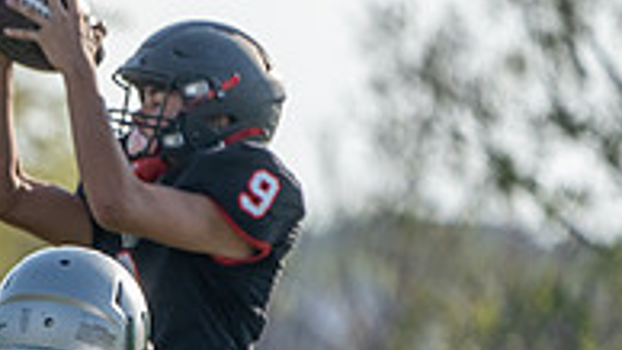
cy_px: 580
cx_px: -462
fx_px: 25244
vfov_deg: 0.8
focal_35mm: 1531
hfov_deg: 1.4
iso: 400
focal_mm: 400
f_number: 5.6
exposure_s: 1/1250
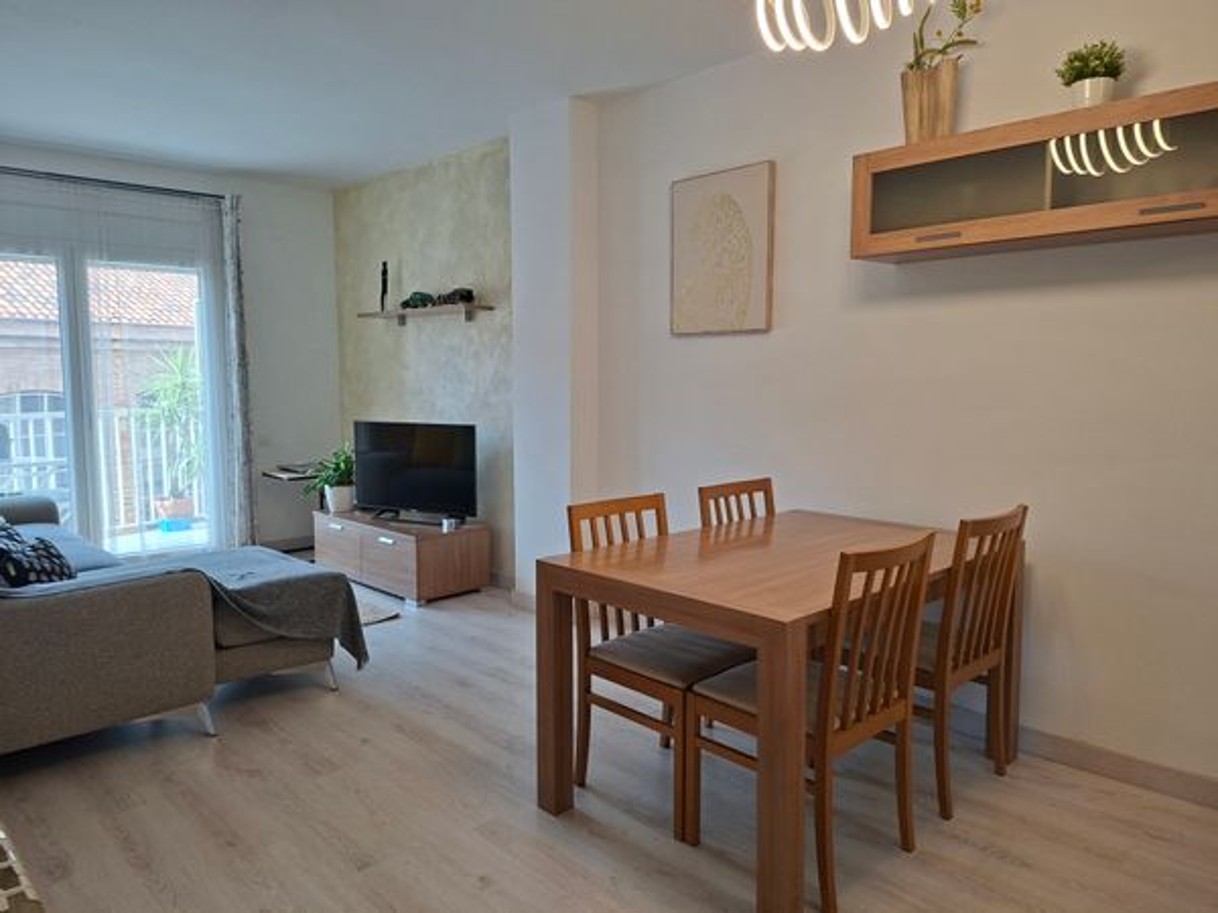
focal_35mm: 23
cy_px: 456
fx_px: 809
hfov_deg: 73.9
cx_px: 609
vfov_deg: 58.9
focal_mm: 5.54
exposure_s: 1/120
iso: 80
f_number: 1.8
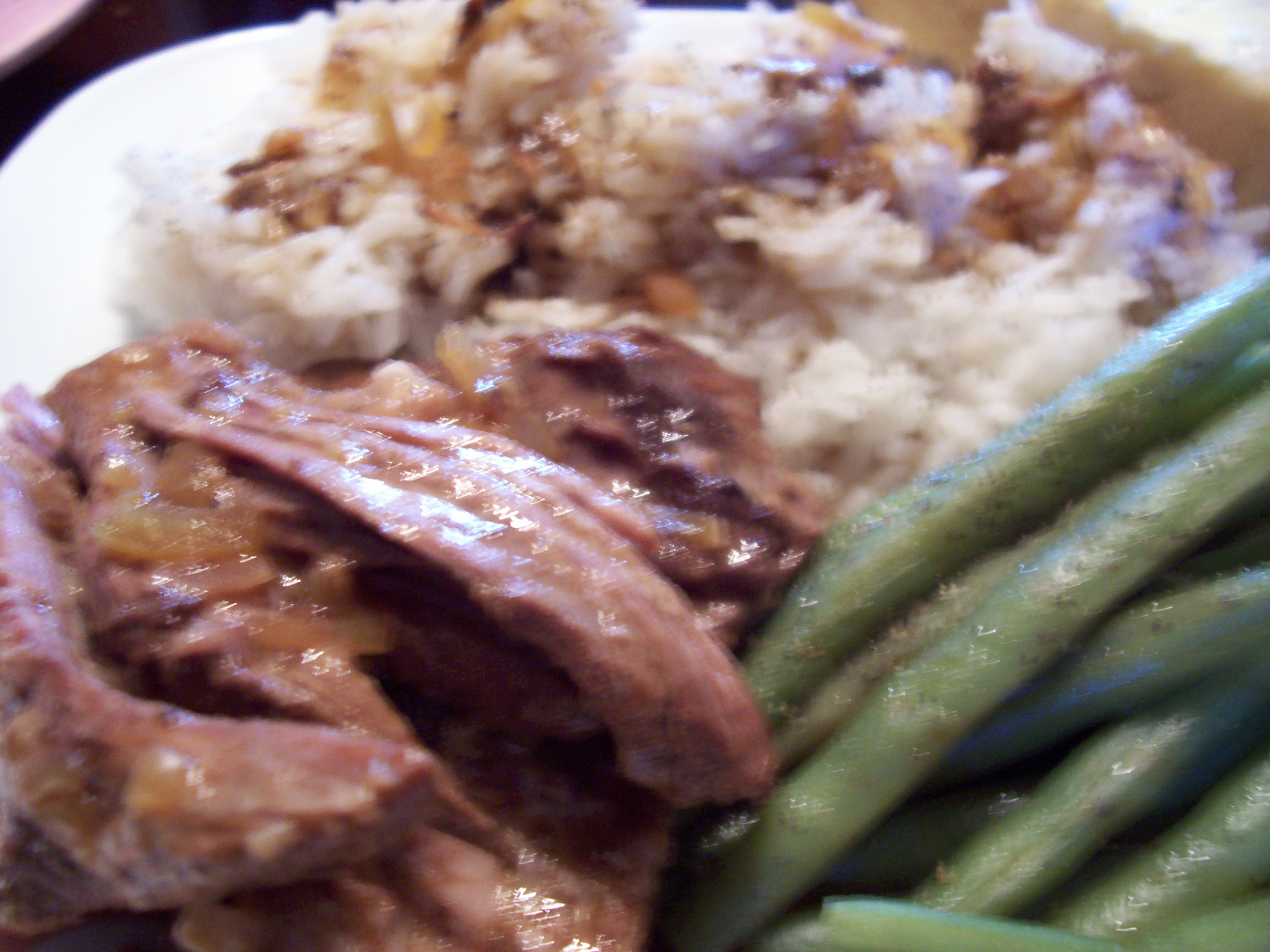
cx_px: 635
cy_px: 476
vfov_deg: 41.8
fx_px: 1247
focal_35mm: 34
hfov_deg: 54.0
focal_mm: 5.6
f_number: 2.7
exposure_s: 1/8
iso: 160
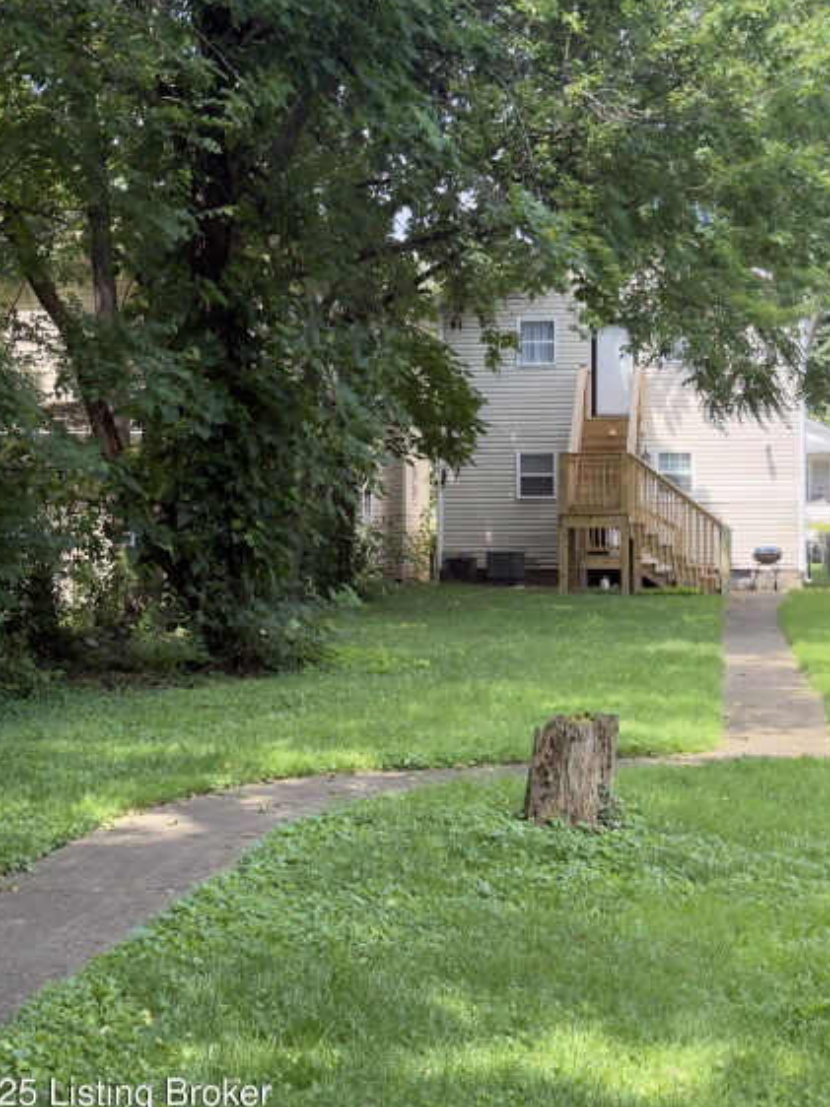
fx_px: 1824
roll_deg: +0.0
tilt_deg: +1.7
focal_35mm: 57
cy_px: 495
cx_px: 418
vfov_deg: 33.8
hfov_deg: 25.6
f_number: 1.78
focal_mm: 6.76
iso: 80
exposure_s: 1/484
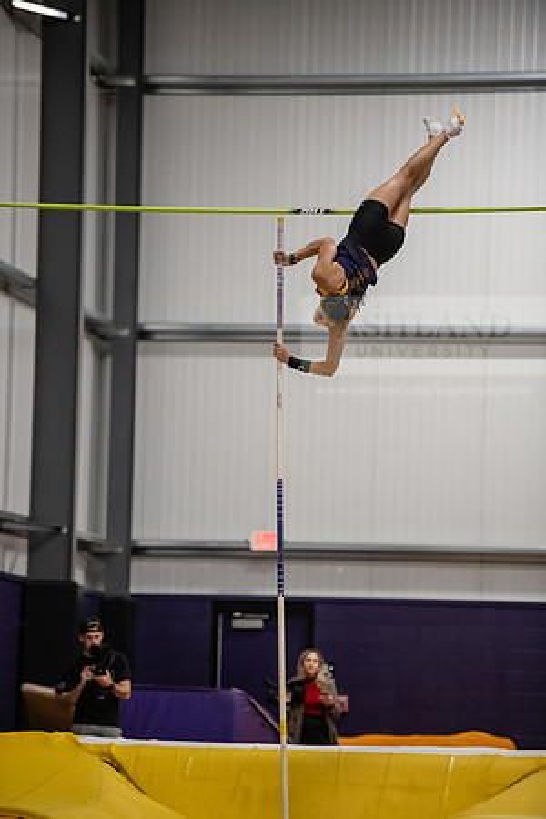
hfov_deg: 7.6
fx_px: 4095
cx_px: 273
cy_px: 410
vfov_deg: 11.4
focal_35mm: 180
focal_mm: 180
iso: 5000
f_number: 2.8
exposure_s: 1/800
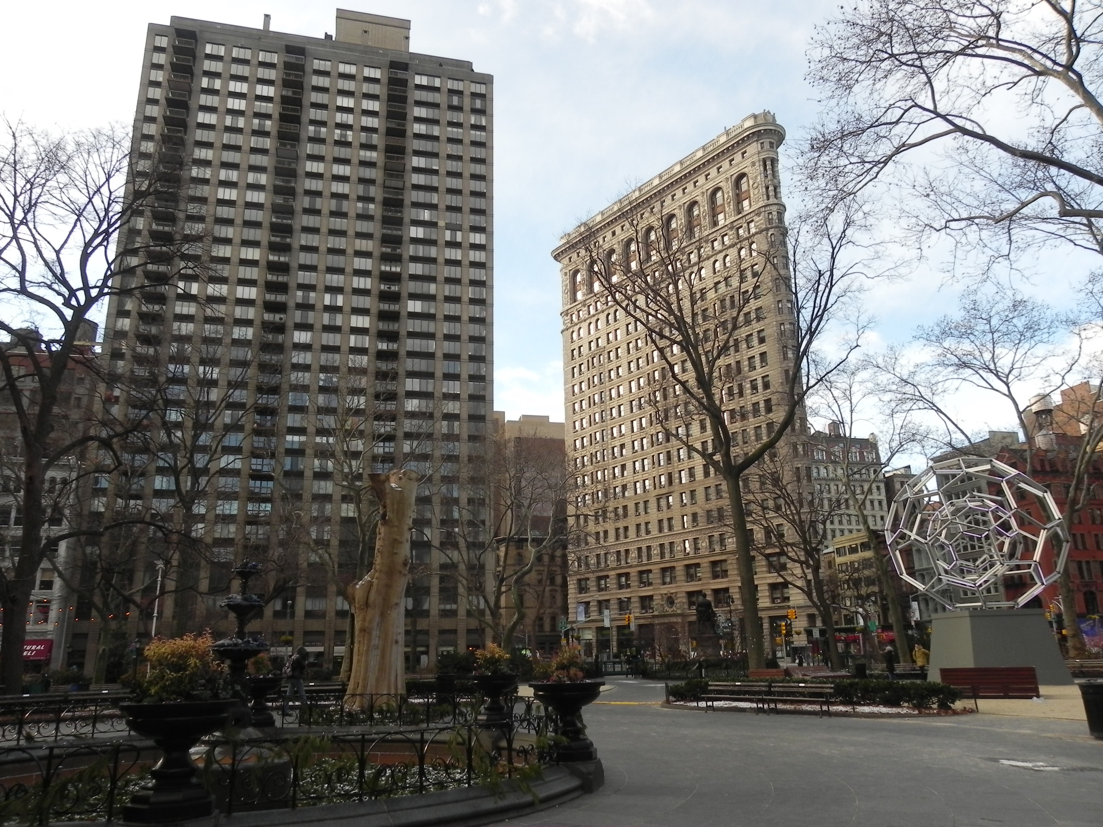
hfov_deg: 67.3
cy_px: 414
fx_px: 828
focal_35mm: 26
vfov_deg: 53.1
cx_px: 552
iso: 160
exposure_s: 1/212
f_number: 5.6
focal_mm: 4.6
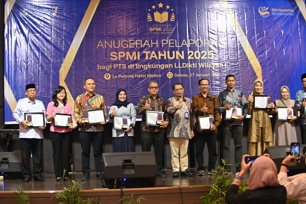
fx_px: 1594
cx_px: 153
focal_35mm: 188
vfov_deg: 7.3
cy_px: 102
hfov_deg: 11.0
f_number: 5.3
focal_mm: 125
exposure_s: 1/80
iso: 1600
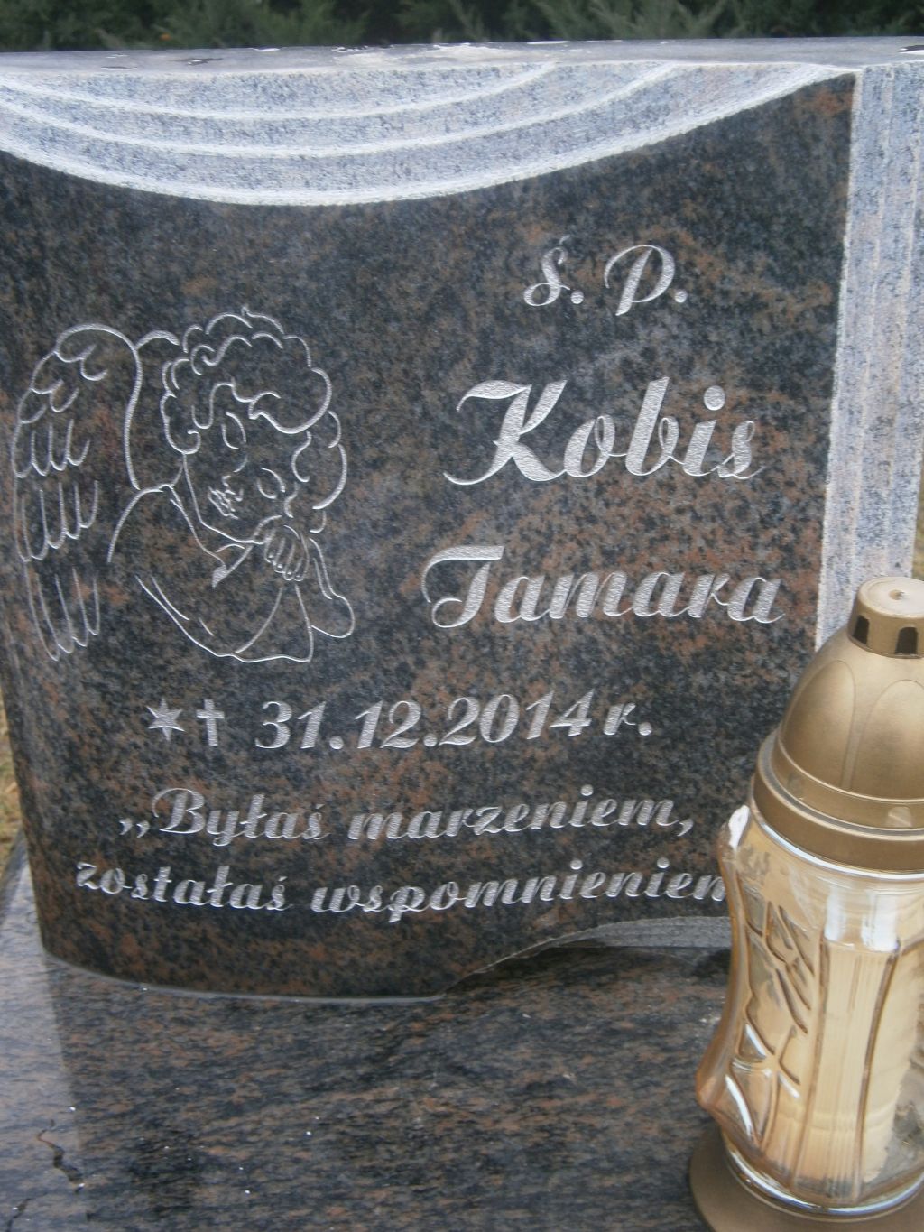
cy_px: 616
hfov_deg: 30.9
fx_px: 1672
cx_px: 462
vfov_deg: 40.4
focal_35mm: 47
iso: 80
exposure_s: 1/60
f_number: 3.4
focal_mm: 8.3
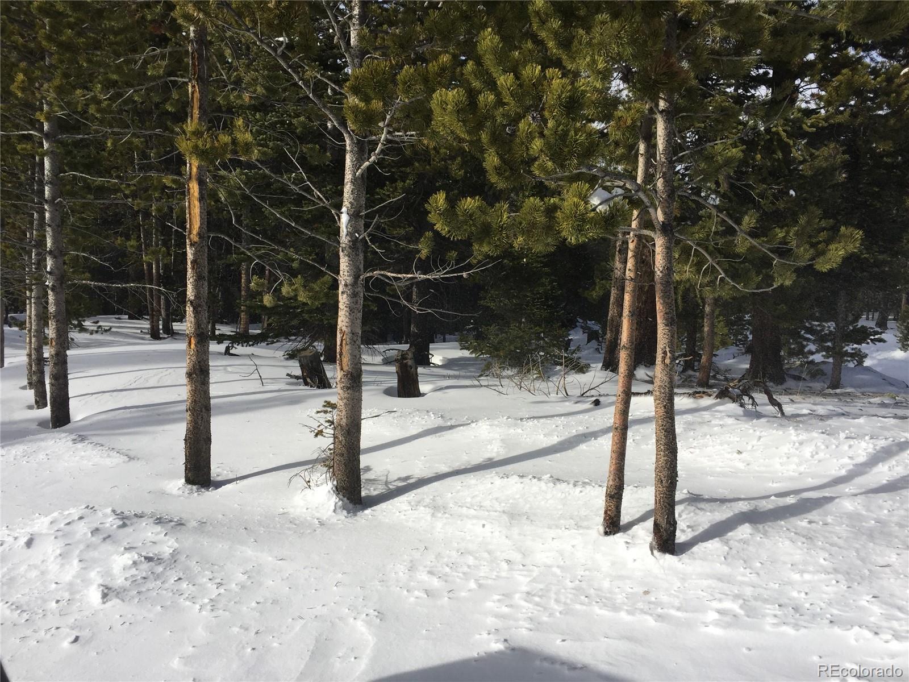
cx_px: 454
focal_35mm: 29
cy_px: 341
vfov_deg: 48.2
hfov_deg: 61.7
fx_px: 762
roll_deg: -1.2
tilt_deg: -1.5
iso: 32
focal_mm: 4.15
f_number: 2.2
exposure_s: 1/2198
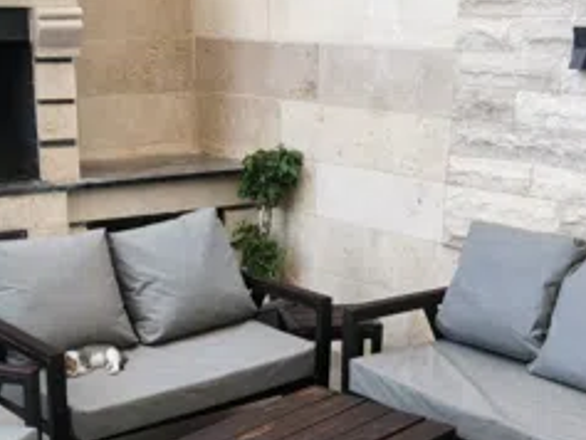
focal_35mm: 62
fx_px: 1050
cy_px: 445
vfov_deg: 22.7
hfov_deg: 31.1
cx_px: 255
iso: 164
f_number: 1.8
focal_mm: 5.56
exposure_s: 1/100
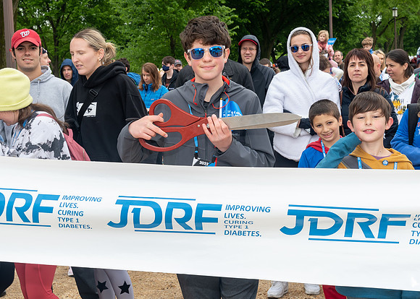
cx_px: 214
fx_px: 791
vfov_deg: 21.4
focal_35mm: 66
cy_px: 119
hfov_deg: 29.7
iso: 250
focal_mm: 31
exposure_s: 1/250
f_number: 6.3
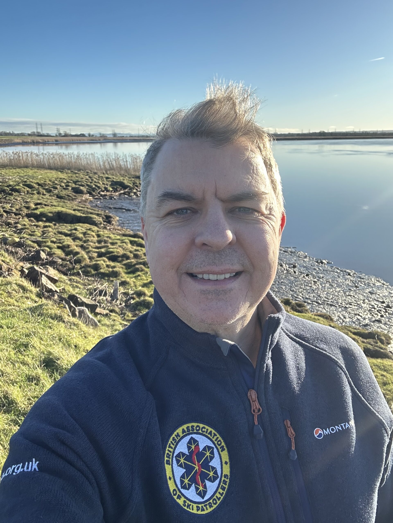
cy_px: 262
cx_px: 196
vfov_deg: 60.0
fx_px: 454
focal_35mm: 30
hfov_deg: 46.8
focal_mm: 2.69
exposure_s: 1/410
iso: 25
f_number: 1.9
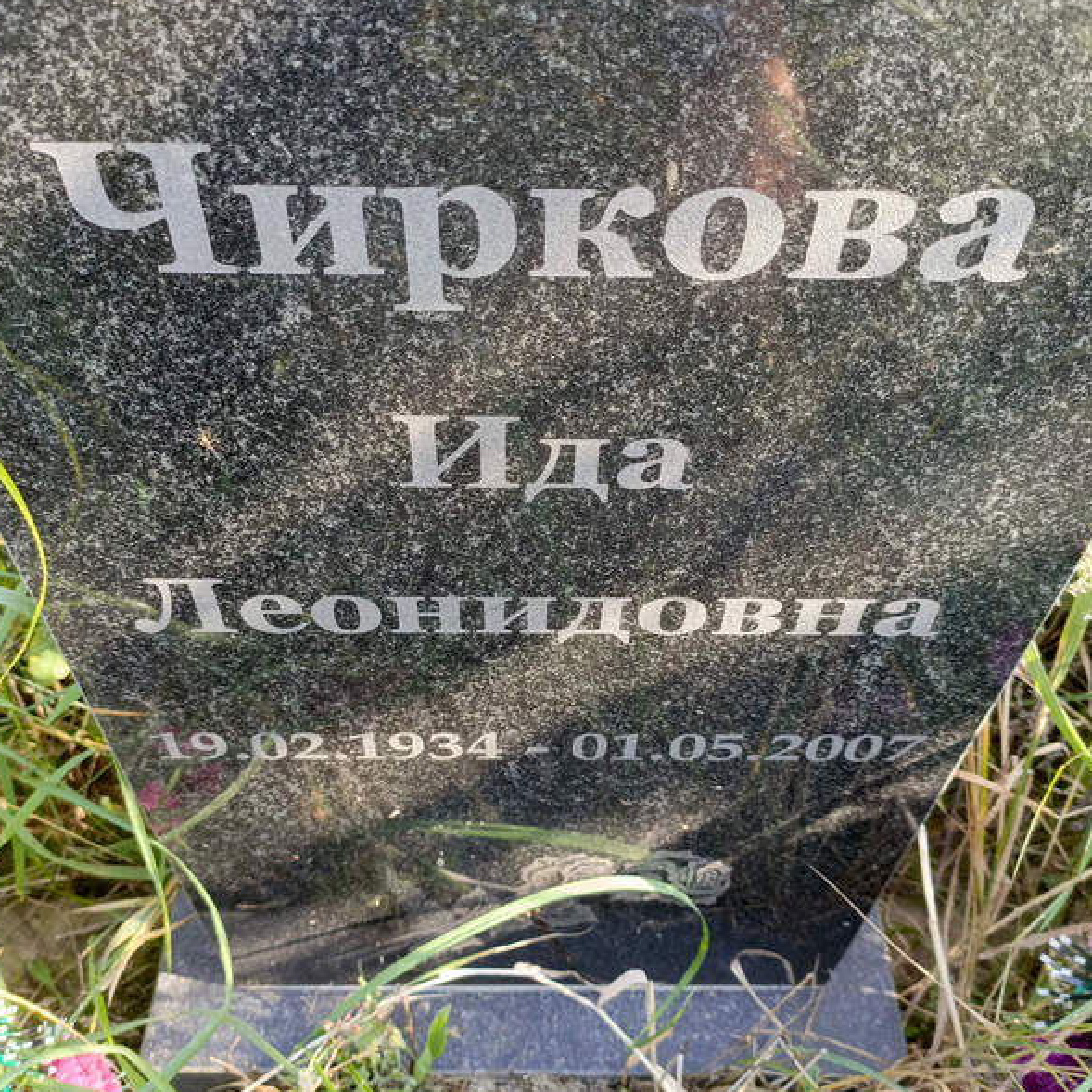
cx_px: 538
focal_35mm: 30
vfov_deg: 54.0
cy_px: 545
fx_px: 1071
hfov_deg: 54.0
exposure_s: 1/100
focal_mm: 4.76
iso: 261
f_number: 1.69
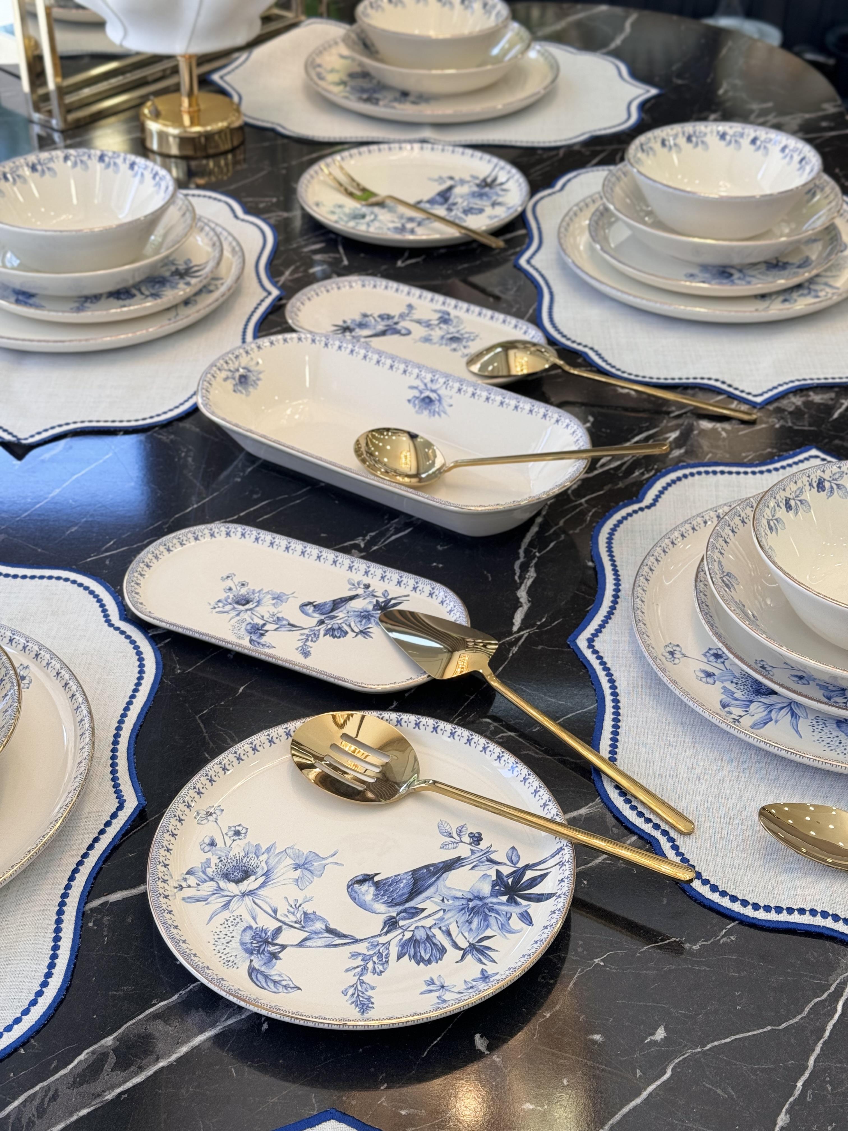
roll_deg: -0.7
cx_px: 424
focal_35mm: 48
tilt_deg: -35.8
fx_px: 1568
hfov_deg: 30.3
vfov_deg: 39.7
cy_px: 566
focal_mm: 6.76
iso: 64
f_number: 1.78
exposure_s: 1/274
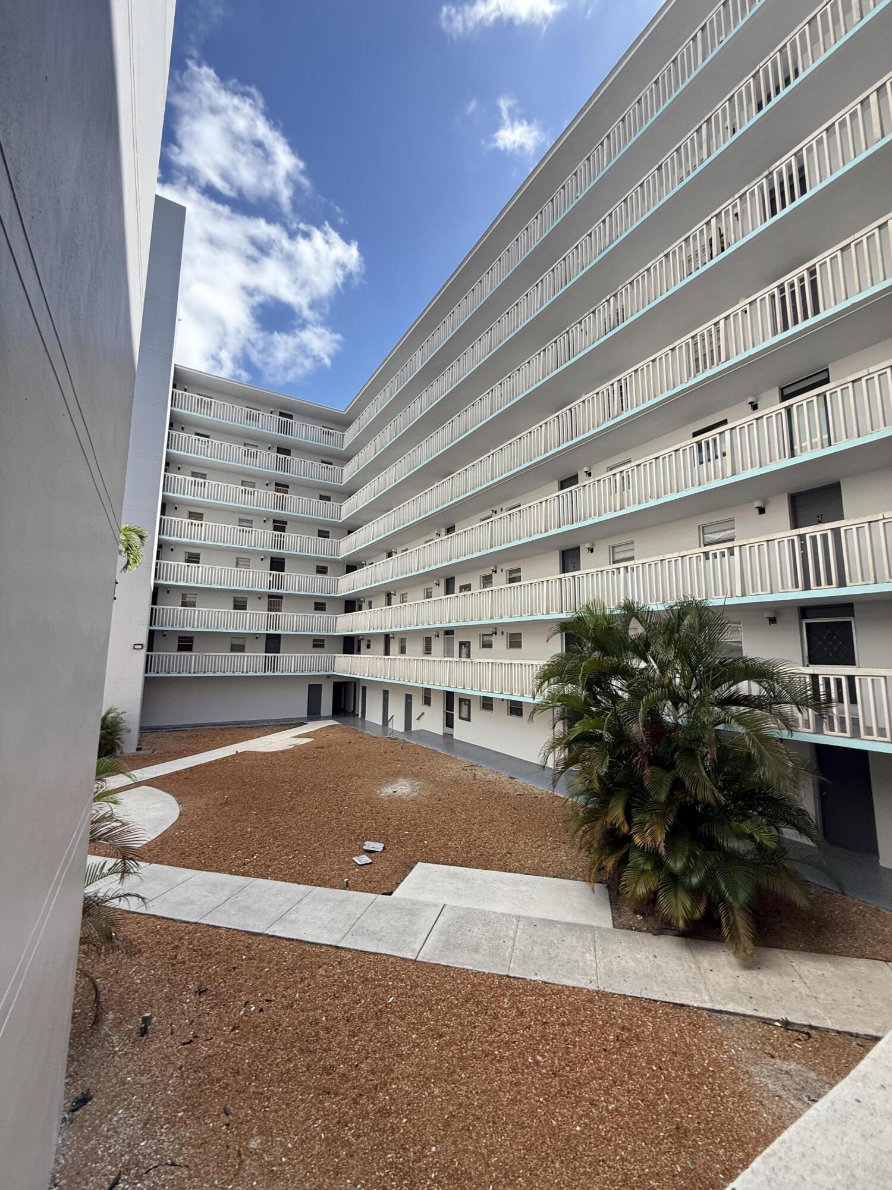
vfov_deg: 102.1
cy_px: 595
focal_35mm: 14
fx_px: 481
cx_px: 446
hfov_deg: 85.7
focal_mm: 2.22
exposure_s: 1/465
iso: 64
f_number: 2.2
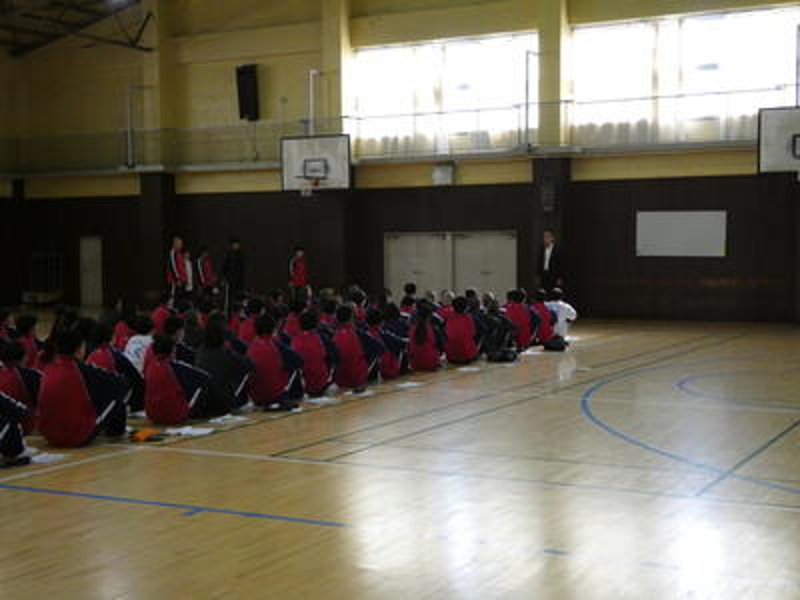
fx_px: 1156
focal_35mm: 50
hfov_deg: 38.2
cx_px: 400
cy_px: 300
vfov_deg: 29.1
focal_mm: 9
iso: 1000
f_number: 3.9
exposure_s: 1/250
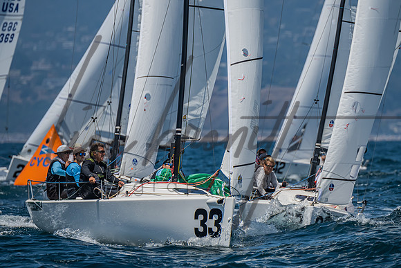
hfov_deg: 3.6
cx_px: 231
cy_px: 143
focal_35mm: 566
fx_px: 6311
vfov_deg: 2.4
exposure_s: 1/2500
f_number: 6.3
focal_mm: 400
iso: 400
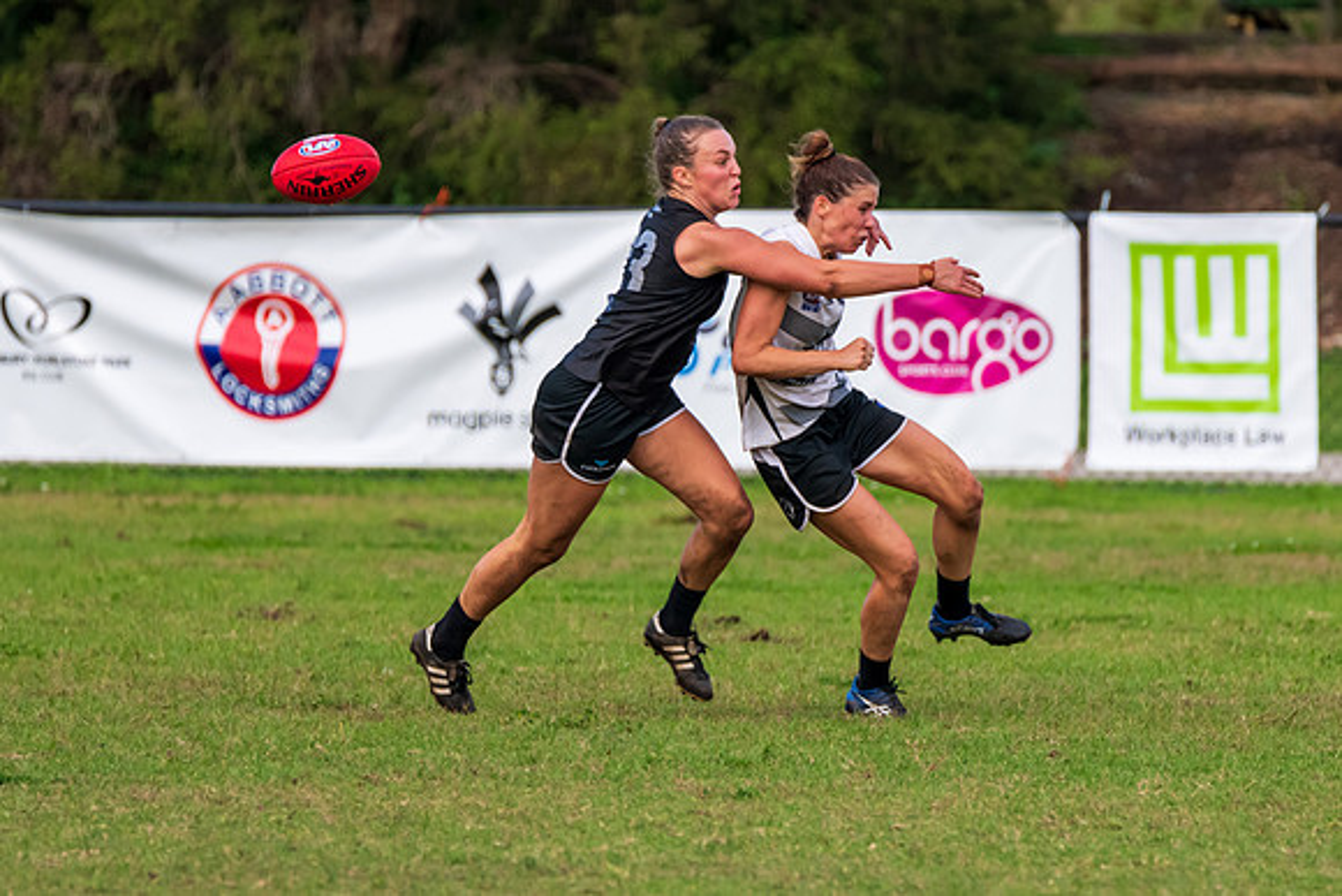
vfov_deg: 1.6
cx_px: 771
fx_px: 32819
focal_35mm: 880
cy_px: 703
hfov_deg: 2.3
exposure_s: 1/1250
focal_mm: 550
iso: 800
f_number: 7.1
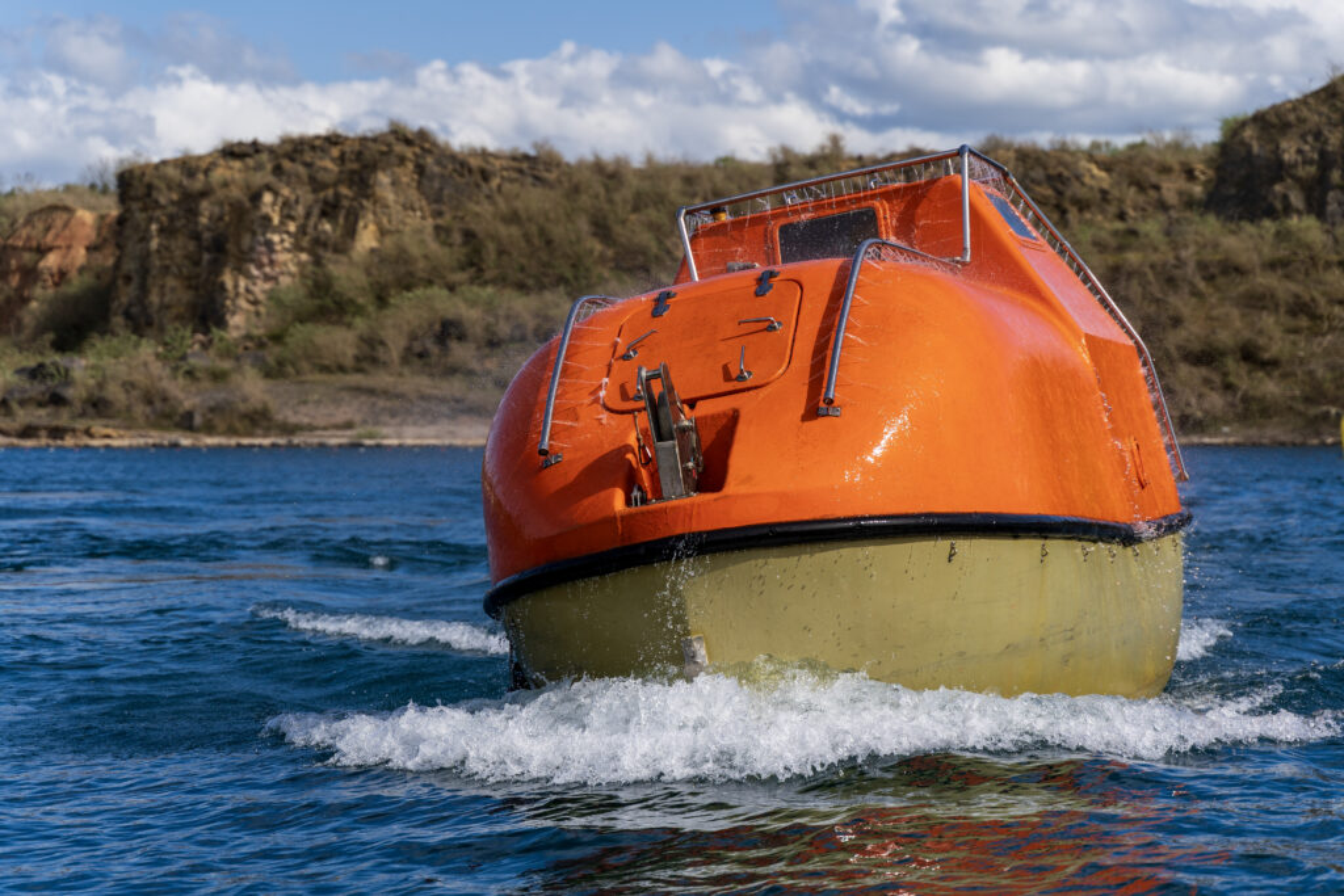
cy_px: 448
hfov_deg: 27.0
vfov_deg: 18.2
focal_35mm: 75
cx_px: 672
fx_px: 2800
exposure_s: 1/2500
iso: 100
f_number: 3.5
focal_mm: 75
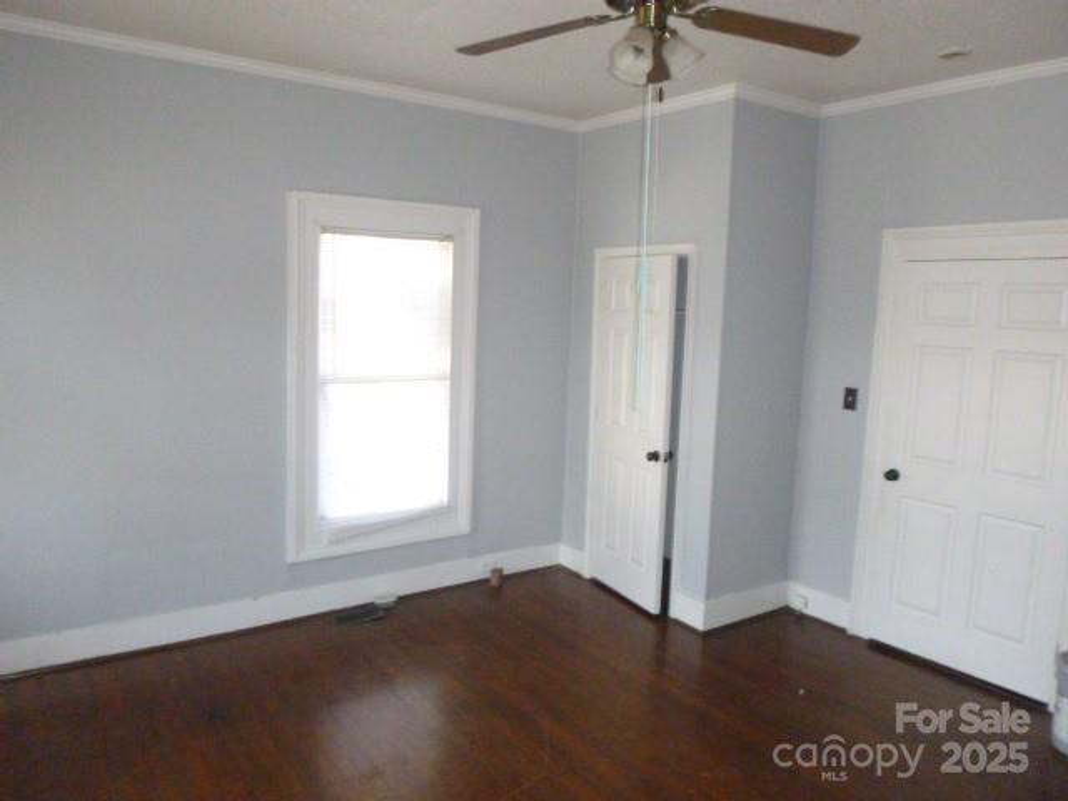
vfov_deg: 54.9
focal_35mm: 25
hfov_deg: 69.4
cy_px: 400
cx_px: 534
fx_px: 771
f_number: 3.9
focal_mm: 4.5
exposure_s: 1/60
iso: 640
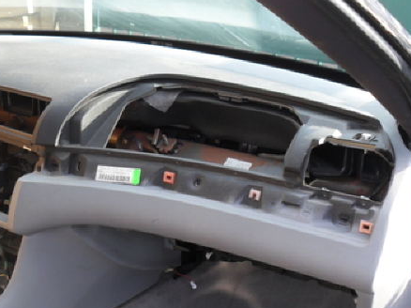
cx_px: 121
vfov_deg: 22.8
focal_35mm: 64
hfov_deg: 30.0
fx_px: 759
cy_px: 205
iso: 80
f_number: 3
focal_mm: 6.3
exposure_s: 1/90
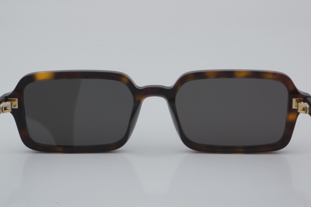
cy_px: 104
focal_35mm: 82
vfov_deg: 16.6
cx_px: 156
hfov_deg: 24.6
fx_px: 713
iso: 100
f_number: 32
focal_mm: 55
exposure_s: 1/4
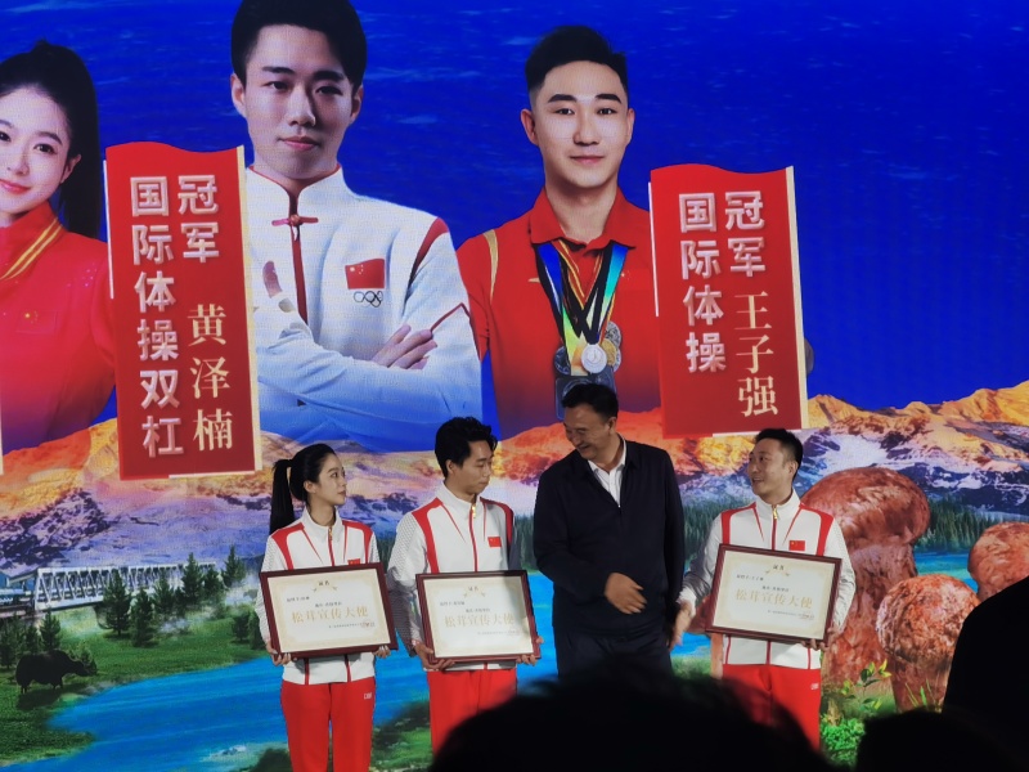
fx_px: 5262
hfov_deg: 11.2
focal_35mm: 177
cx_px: 514
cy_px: 386
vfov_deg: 8.4
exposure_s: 1/50
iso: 64
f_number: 3.4
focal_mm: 14.46
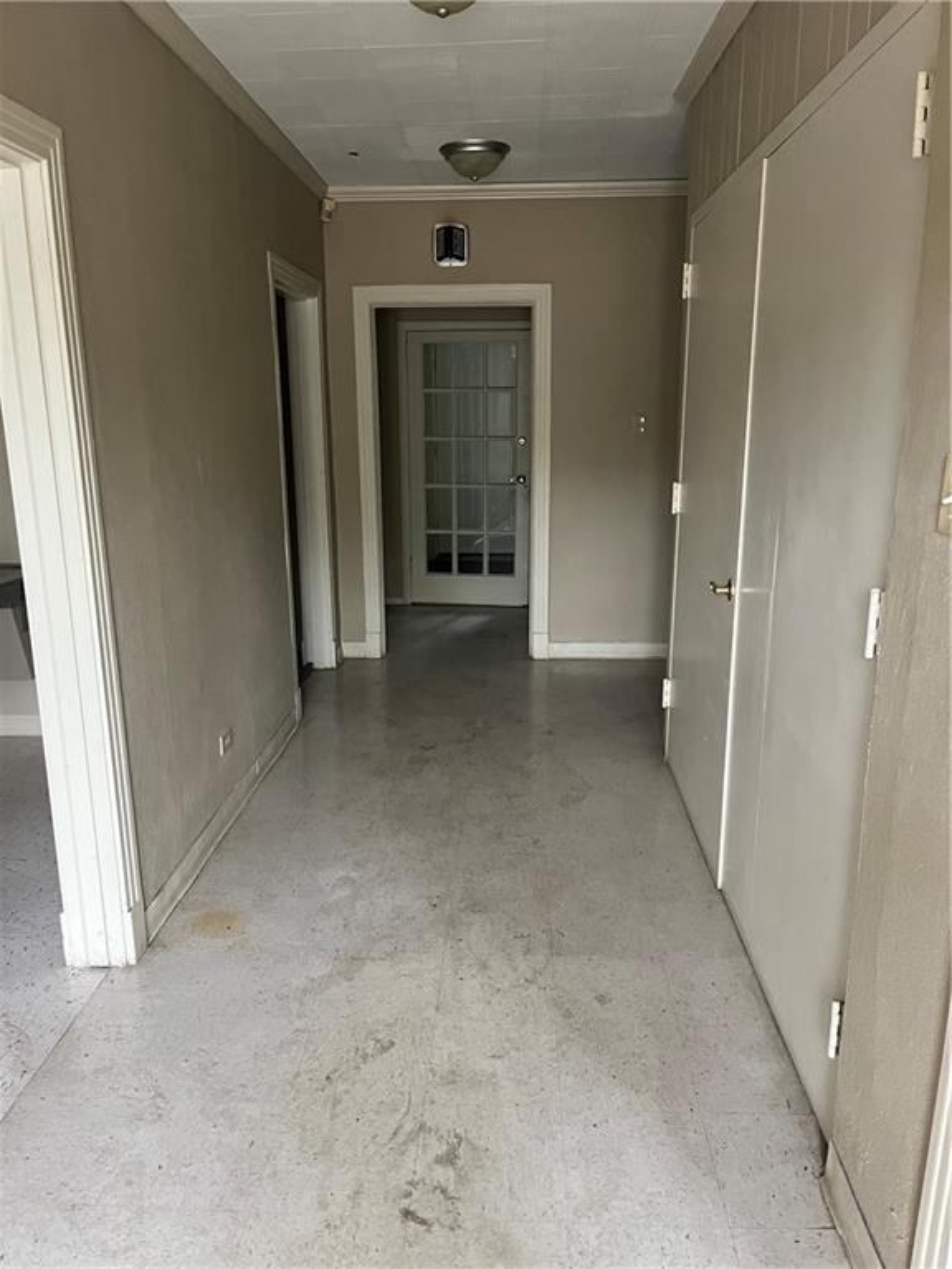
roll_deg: +1.1
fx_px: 953
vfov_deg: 67.3
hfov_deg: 53.1
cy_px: 634
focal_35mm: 26
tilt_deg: -15.1
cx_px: 476
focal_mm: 5.1
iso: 500
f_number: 1.6
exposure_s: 1/60
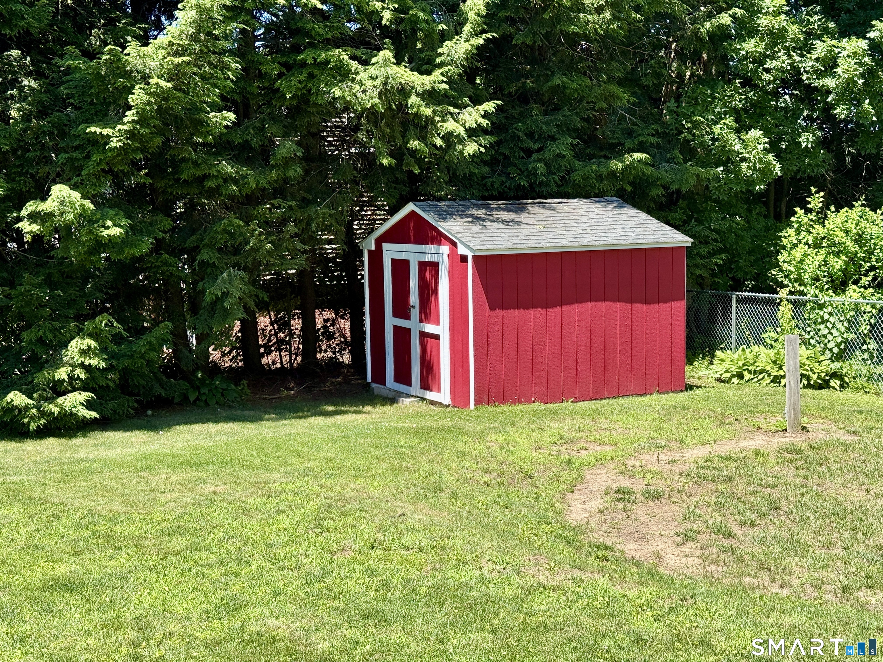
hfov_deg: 39.7
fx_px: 1224
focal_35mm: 48
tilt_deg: -6.8
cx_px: 442
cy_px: 331
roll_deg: +0.7
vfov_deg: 30.3
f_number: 1.78
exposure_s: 1/1754
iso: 64
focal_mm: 6.76
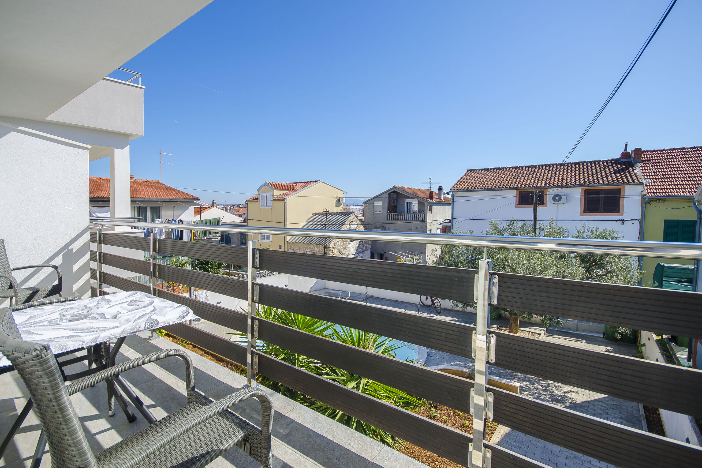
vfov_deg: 73.8
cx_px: 356
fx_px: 312
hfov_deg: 96.7
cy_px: 236
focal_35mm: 16
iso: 160
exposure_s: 1/500
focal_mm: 10
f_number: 7.1
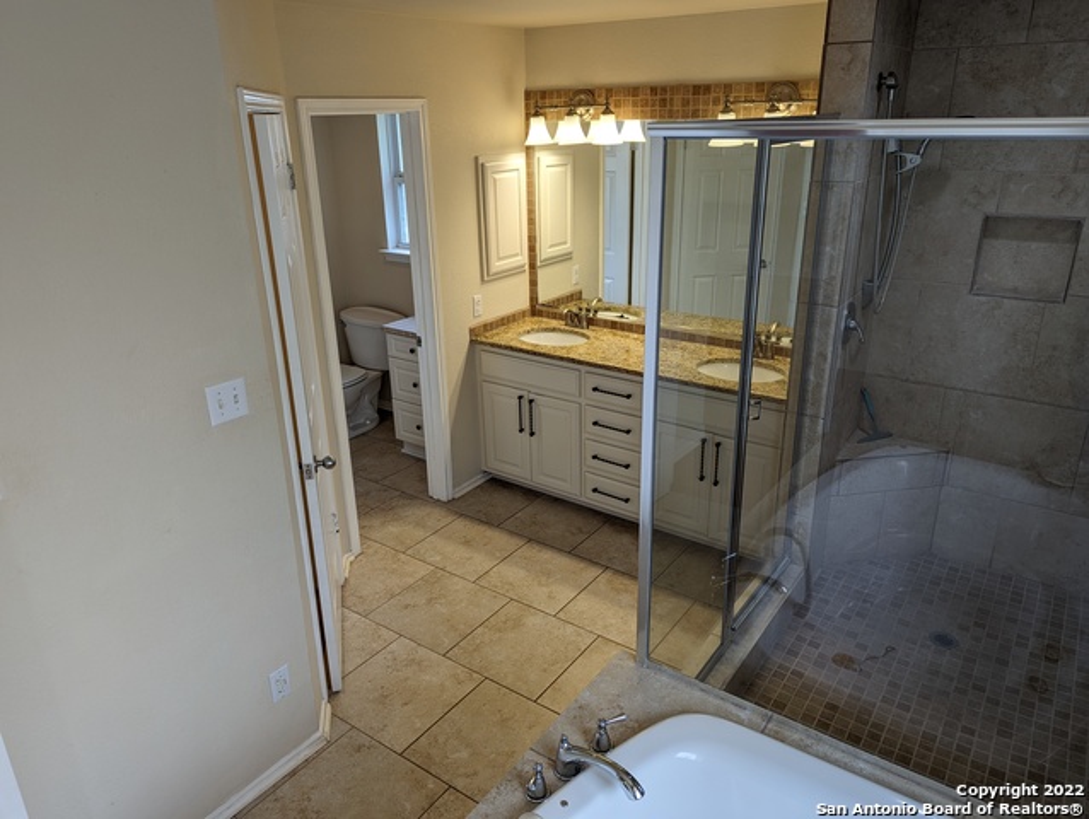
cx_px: 544
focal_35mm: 24
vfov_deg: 56.9
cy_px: 410
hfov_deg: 71.5
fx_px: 756
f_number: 1.85
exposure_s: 1/60
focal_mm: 6.81
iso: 49
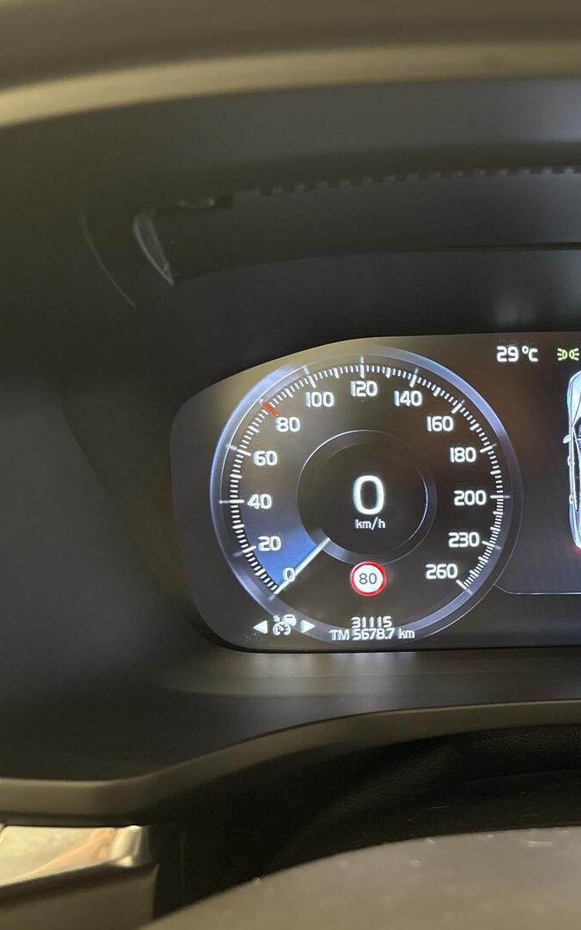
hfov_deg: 31.1
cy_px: 465
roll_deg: +0.3
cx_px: 622
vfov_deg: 52.8
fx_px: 938
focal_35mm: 37
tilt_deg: -20.8
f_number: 1.6
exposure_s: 1/40
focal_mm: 5.96
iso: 640
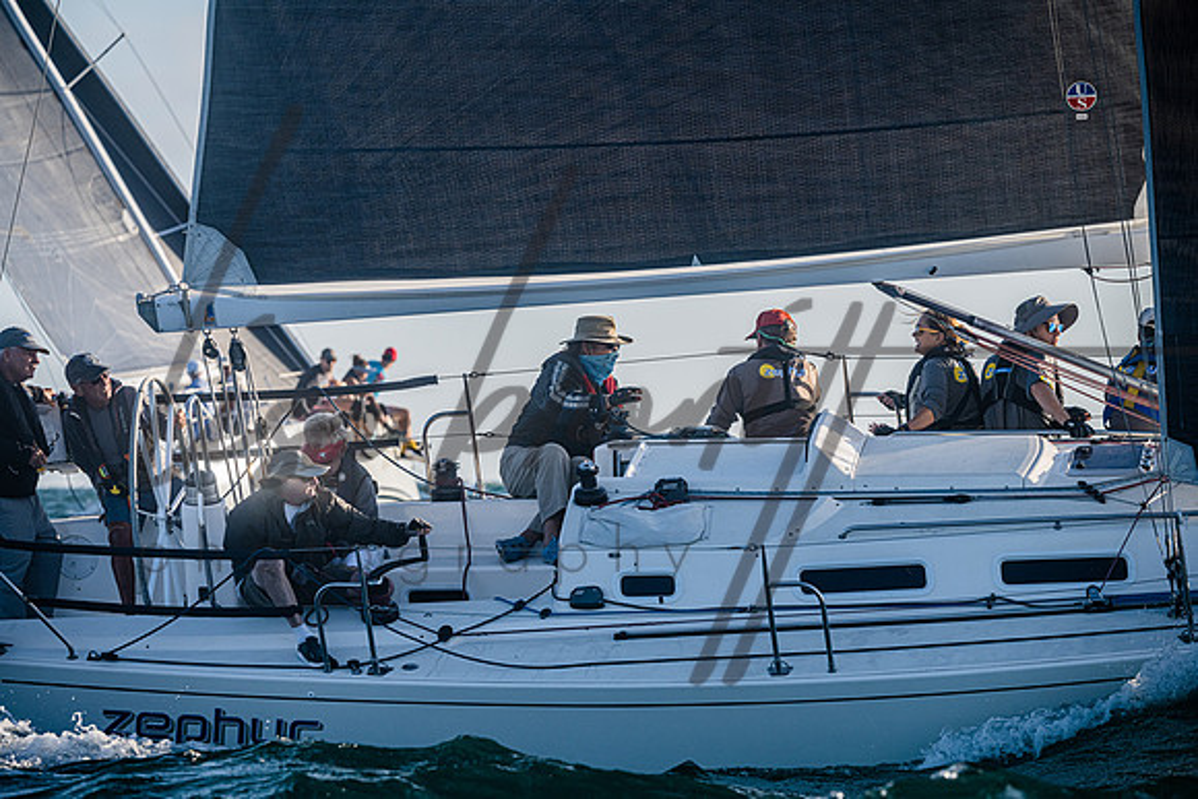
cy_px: 400
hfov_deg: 8.9
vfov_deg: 6.0
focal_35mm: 230
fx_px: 7655
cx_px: 599
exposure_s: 1/1600
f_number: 6.3
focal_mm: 230
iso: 400
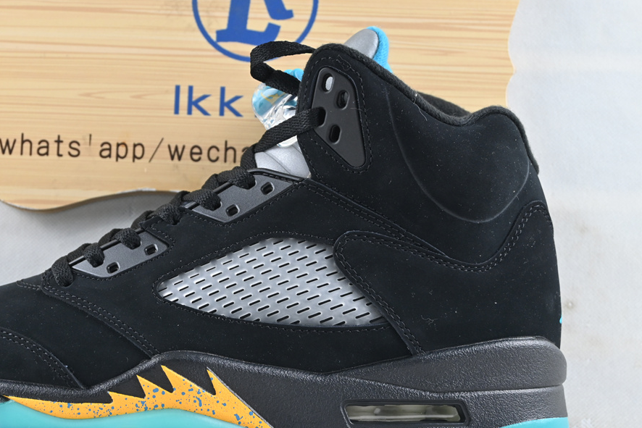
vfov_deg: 20.6
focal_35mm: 66
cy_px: 279
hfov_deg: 30.3
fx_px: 1177
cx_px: 230
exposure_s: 1/50
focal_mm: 32.5
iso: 250
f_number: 5
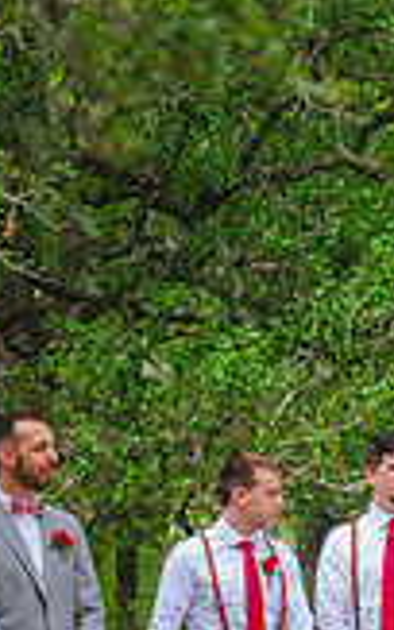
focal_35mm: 254
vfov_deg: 8.2
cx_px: 321
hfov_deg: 5.2
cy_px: 551
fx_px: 4360
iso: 31
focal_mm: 70
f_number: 2.8
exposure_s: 1/250
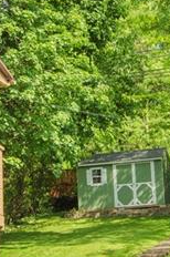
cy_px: 125
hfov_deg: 11.4
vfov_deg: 17.2
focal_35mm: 119
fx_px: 845
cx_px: 131
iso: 100
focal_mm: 24
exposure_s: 1/50
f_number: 13
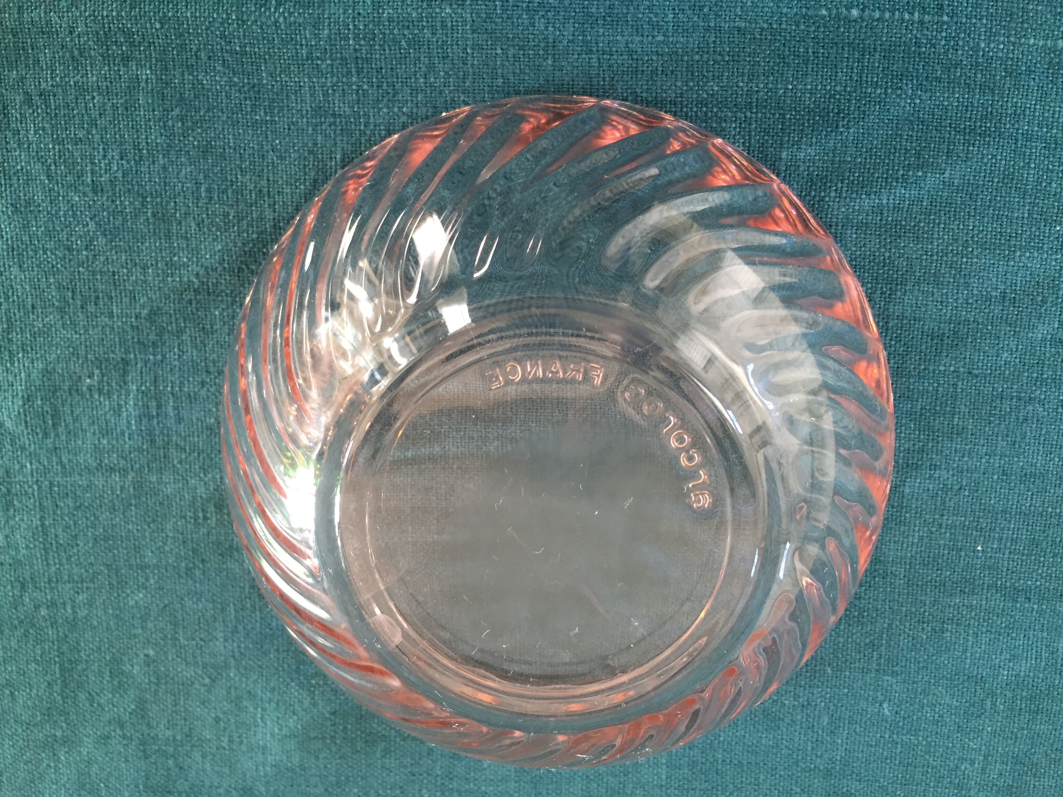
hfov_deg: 61.7
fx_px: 891
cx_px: 532
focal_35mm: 29
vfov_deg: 48.2
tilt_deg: -78.2
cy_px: 398
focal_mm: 4.15
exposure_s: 1/33
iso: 160
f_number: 2.2
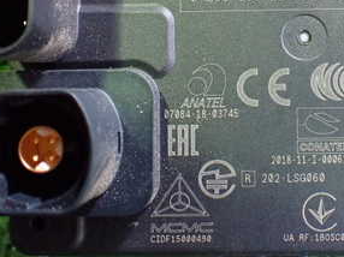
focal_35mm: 63
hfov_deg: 30.2
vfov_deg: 22.8
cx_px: 265
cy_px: 37
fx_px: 626
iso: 800
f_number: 2.3
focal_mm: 5.4
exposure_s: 1/50
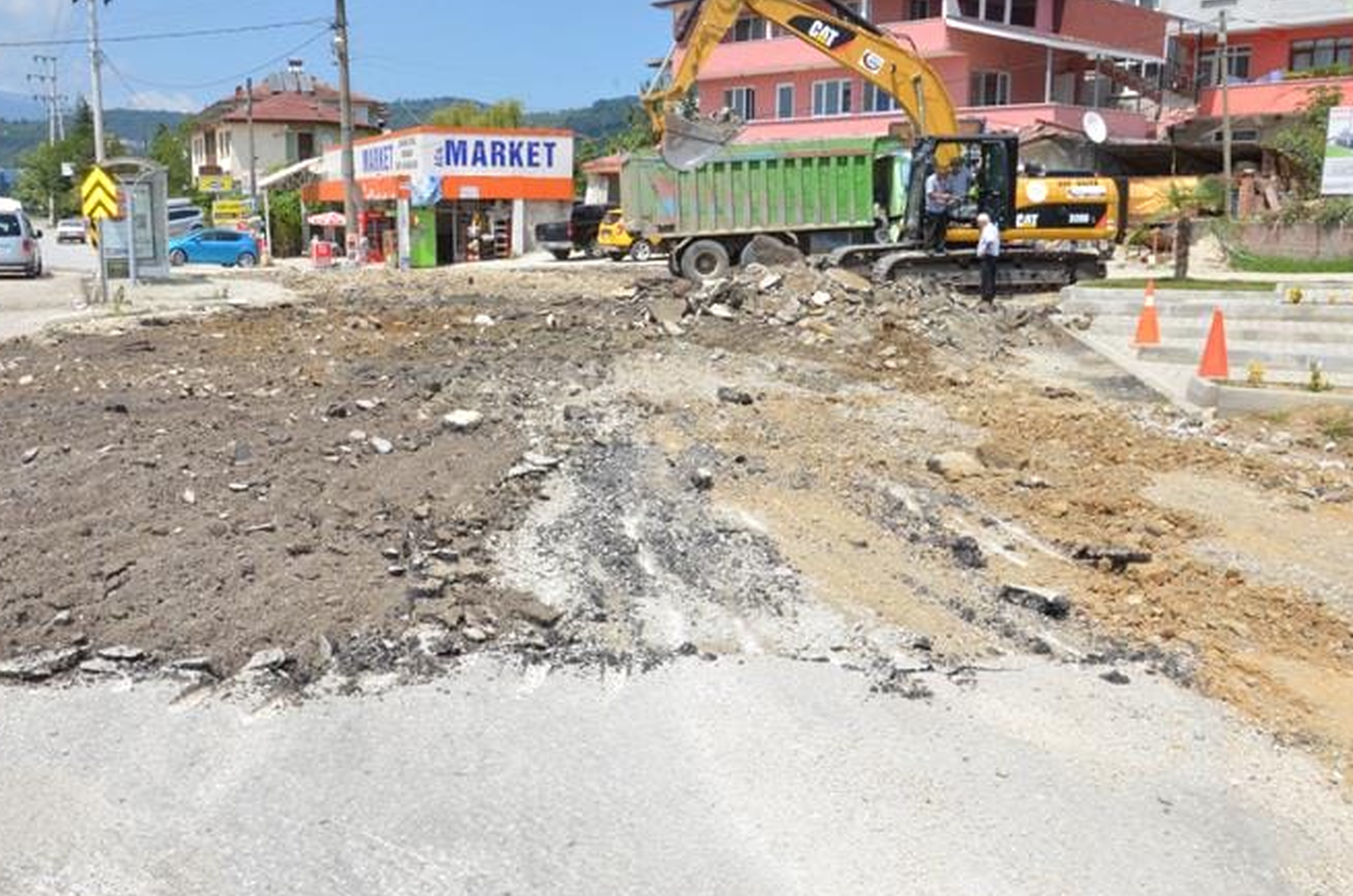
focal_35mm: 33
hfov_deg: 57.0
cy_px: 440
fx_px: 1238
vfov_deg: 39.8
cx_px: 566
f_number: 22
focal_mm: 18
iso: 800
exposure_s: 1/250
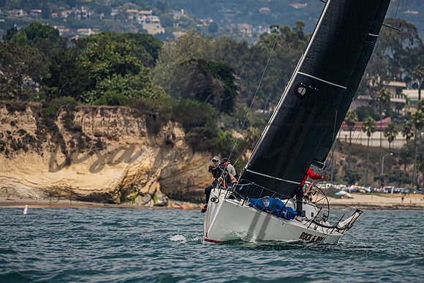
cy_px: 140
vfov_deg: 2.5
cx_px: 238
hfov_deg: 3.8
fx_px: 6357
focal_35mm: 540
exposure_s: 1/2500
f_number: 8
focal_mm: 400
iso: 500
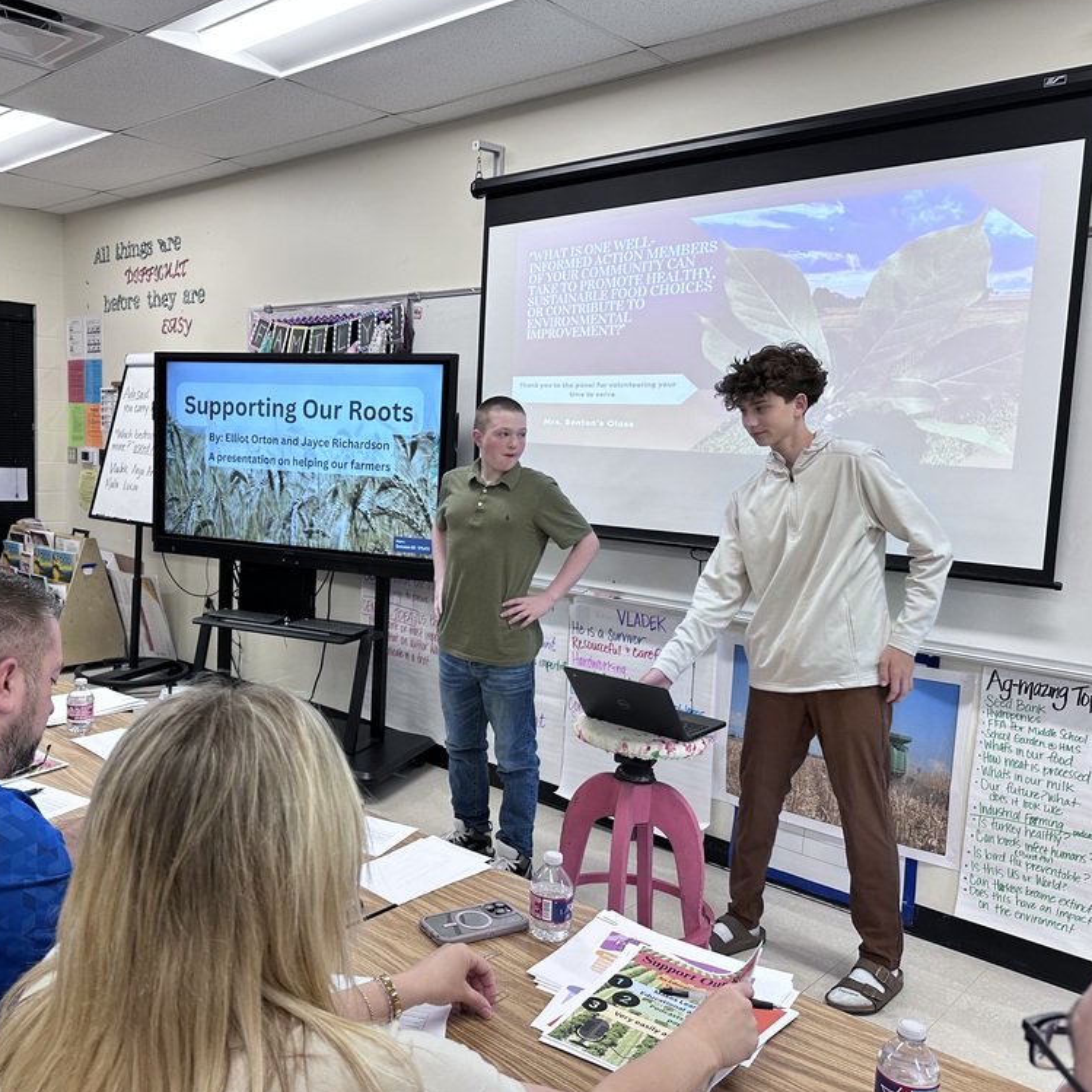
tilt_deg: -5.7
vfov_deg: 55.6
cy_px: 539
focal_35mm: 29
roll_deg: -1.9
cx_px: 382
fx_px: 1035
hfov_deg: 54.7
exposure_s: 1/90
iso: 125
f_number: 1.78
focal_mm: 6.86
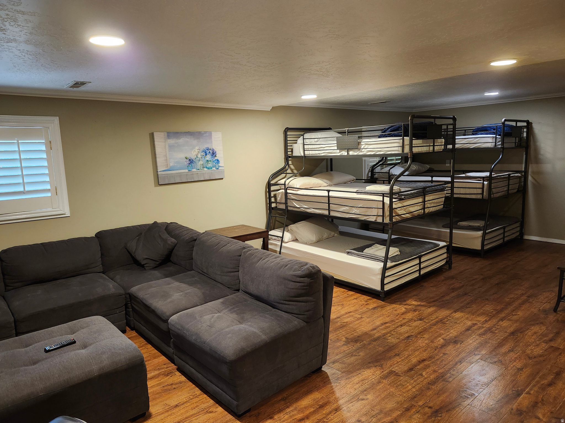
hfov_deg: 73.9
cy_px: 212
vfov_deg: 58.9
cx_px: 282
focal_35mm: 23
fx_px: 375
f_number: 1.8
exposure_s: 1/40
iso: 640
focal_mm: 5.54
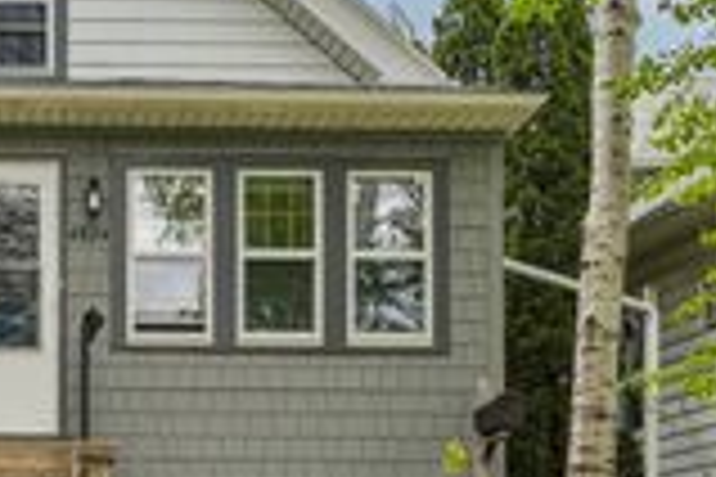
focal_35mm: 69
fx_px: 1372
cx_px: 45
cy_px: 250
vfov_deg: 19.7
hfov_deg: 27.9
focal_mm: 22
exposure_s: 1/125
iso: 100
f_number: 6.3
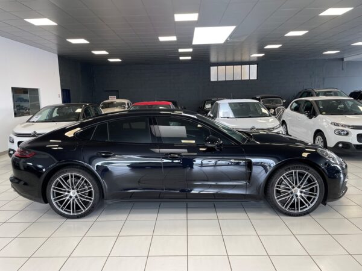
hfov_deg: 67.3
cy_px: 136
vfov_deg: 53.1
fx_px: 272
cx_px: 181
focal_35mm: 26
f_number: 1.6
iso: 100
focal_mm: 4.2
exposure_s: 1/121
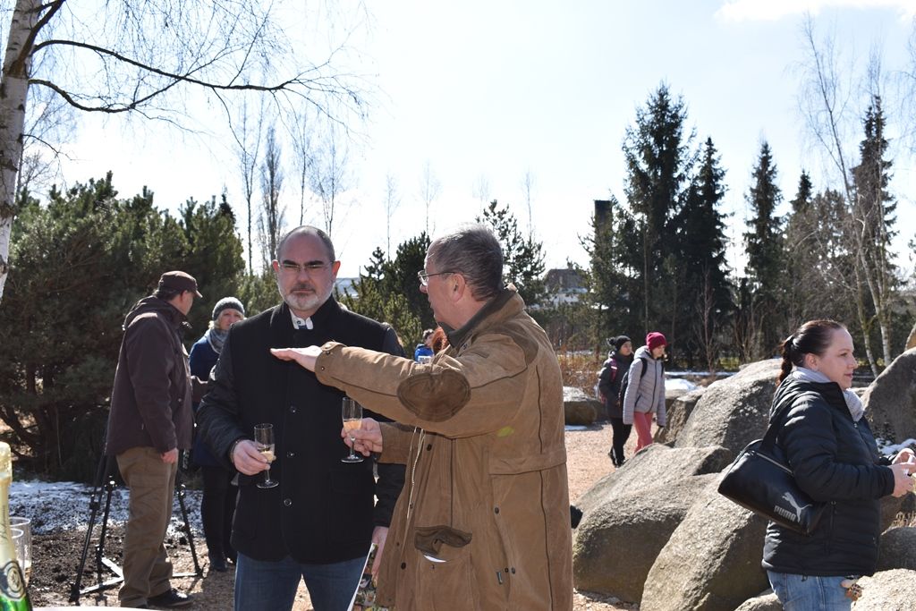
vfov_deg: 35.5
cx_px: 458
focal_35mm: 38
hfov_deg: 51.3
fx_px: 954
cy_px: 306
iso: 100
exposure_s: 1/200
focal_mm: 25
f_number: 8
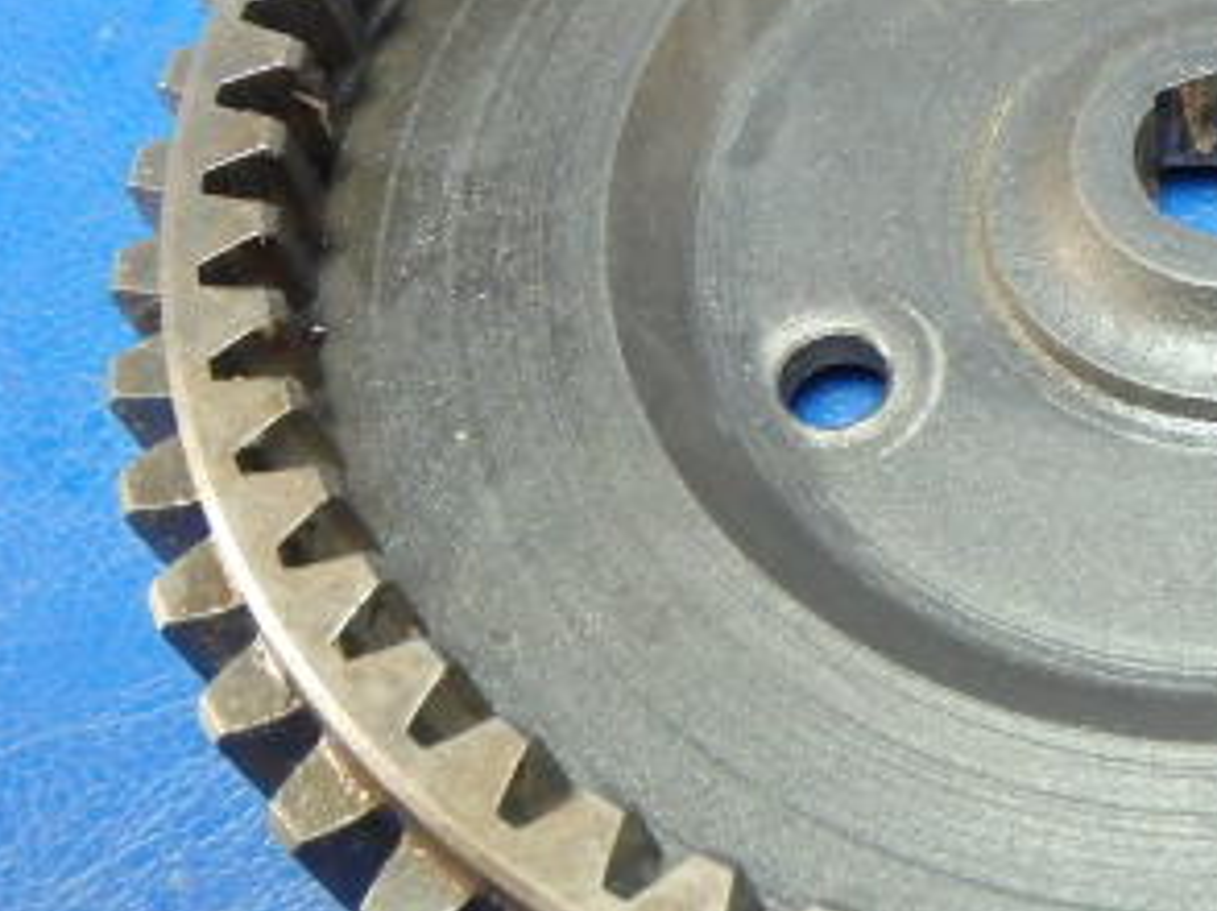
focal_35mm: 61
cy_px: 348
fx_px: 2143
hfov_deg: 29.6
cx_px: 1213
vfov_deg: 23.9
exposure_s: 1/30
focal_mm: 5
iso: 1250
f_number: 3.9
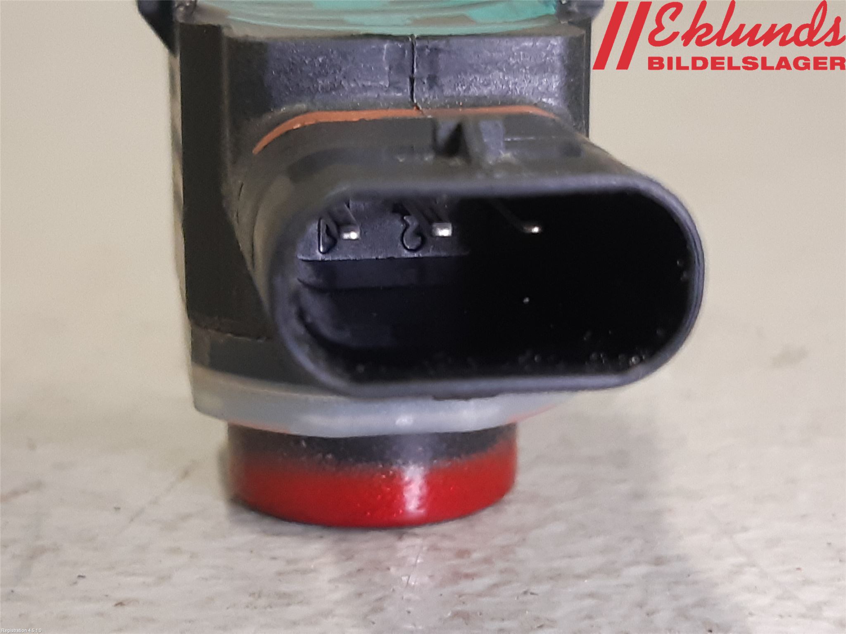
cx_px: 423
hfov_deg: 67.3
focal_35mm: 26
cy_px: 317
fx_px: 635
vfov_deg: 53.1
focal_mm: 3.93
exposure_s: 1/50
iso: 200
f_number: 1.7
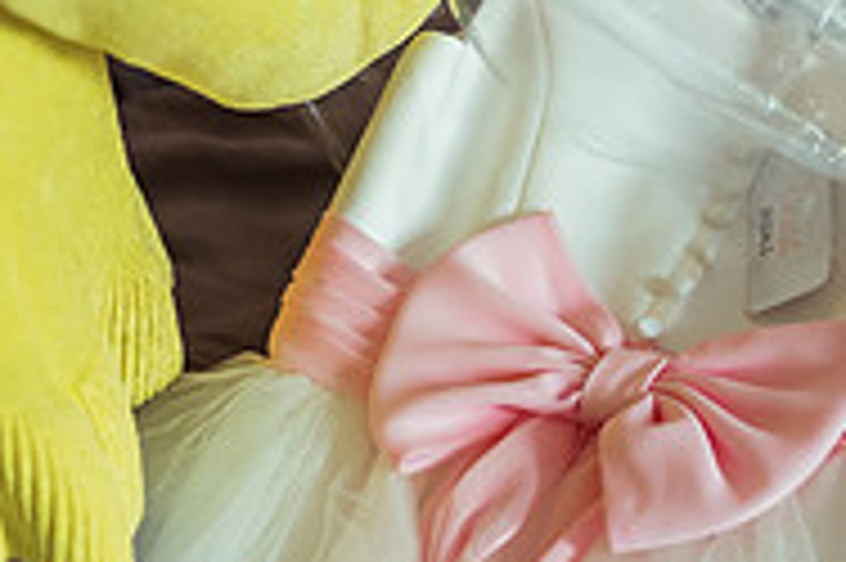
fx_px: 3616
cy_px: 310
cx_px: 423
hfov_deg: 13.3
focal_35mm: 154
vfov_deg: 8.9
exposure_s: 1/500
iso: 1800
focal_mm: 50
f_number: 2.2
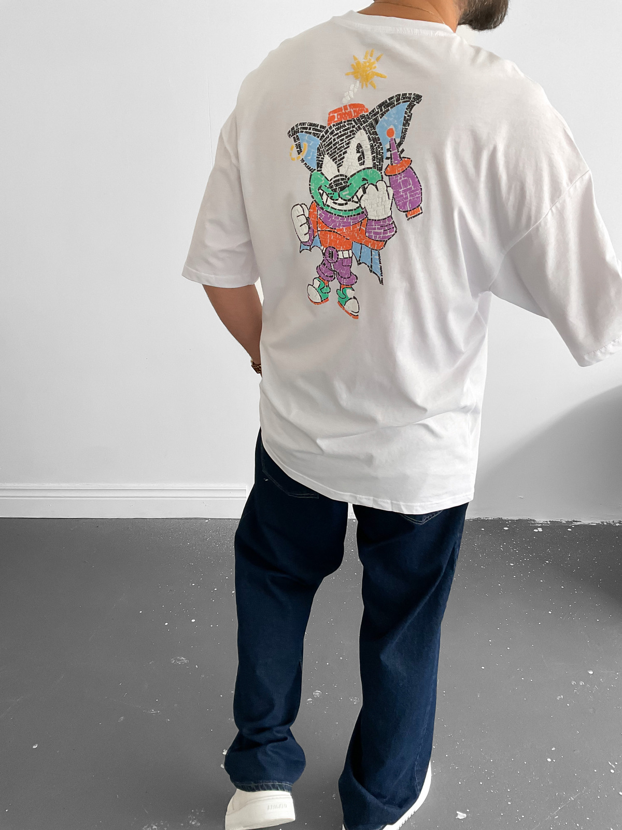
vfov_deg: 61.7
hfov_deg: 48.2
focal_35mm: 29
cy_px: 415
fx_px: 695
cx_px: 311
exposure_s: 1/80
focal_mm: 3
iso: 64
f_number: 1.8
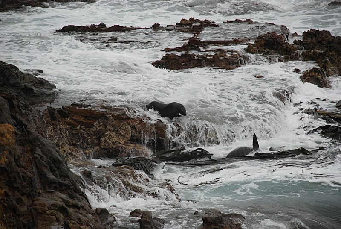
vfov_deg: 6.8
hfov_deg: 10.1
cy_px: 114
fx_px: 1921
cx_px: 170
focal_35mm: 202
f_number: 6.3
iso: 400
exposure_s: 1/800
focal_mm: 135
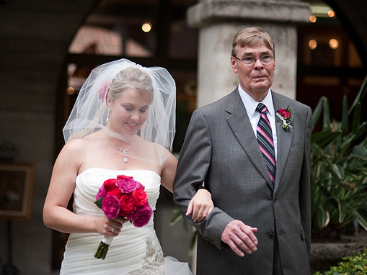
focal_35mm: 93
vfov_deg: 15.9
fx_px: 986
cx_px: 189
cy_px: 137
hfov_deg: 21.1
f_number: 1.8
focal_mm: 85
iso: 400
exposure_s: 1/500
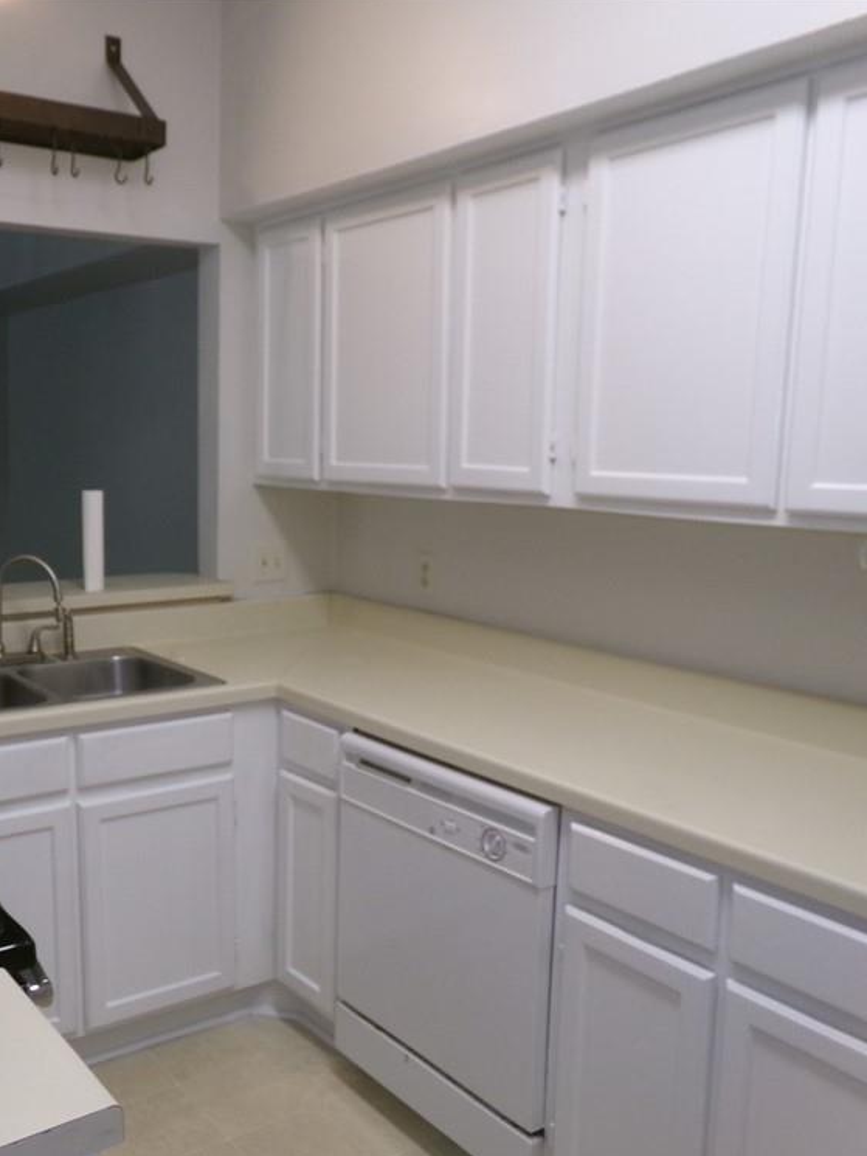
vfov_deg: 55.3
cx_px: 234
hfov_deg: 41.9
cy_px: 590
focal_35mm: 33
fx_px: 1102
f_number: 3.7
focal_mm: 4.3
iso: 200
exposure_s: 1/34
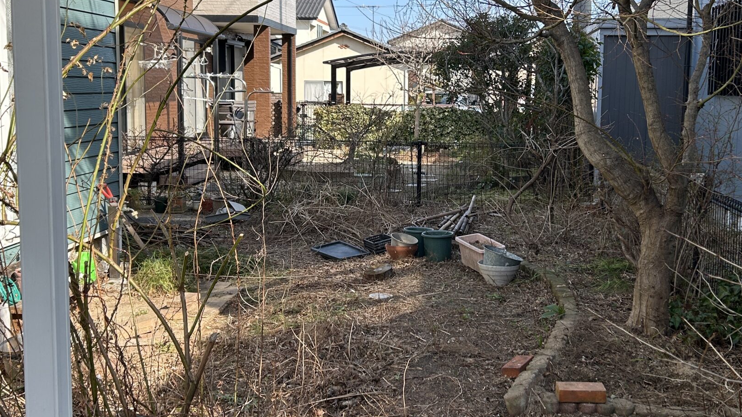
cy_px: 178
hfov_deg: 45.4
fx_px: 885
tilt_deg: -6.5
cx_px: 403
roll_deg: -1.3
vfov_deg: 26.5
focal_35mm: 45
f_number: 1.5
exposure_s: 1/1511
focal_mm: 5.7
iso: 50
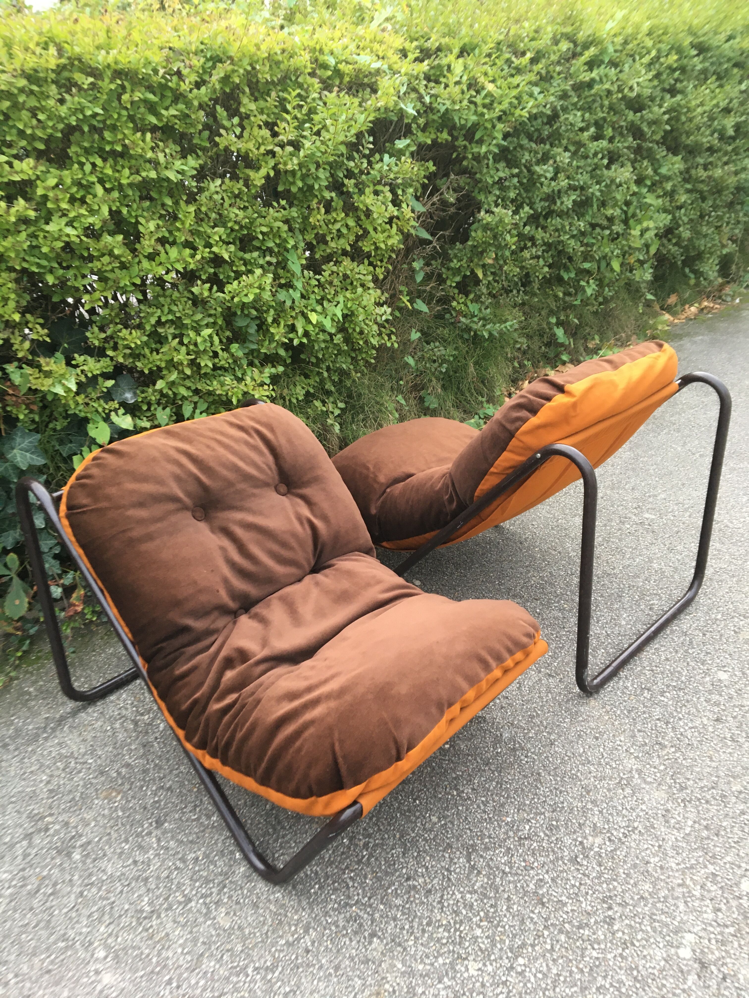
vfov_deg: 61.7
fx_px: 837
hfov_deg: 48.2
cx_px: 374
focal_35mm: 29
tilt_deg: -29.3
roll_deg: +3.4
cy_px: 499
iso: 100
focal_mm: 4.15
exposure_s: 1/33
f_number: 2.2
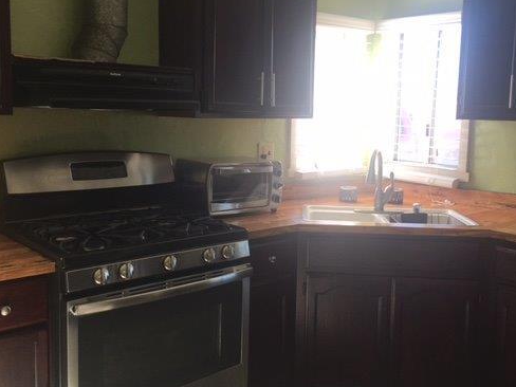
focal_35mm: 38
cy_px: 176
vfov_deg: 37.7
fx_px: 566
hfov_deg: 49.0
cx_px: 269
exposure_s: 1/60
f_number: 2.2
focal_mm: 4.15
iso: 32
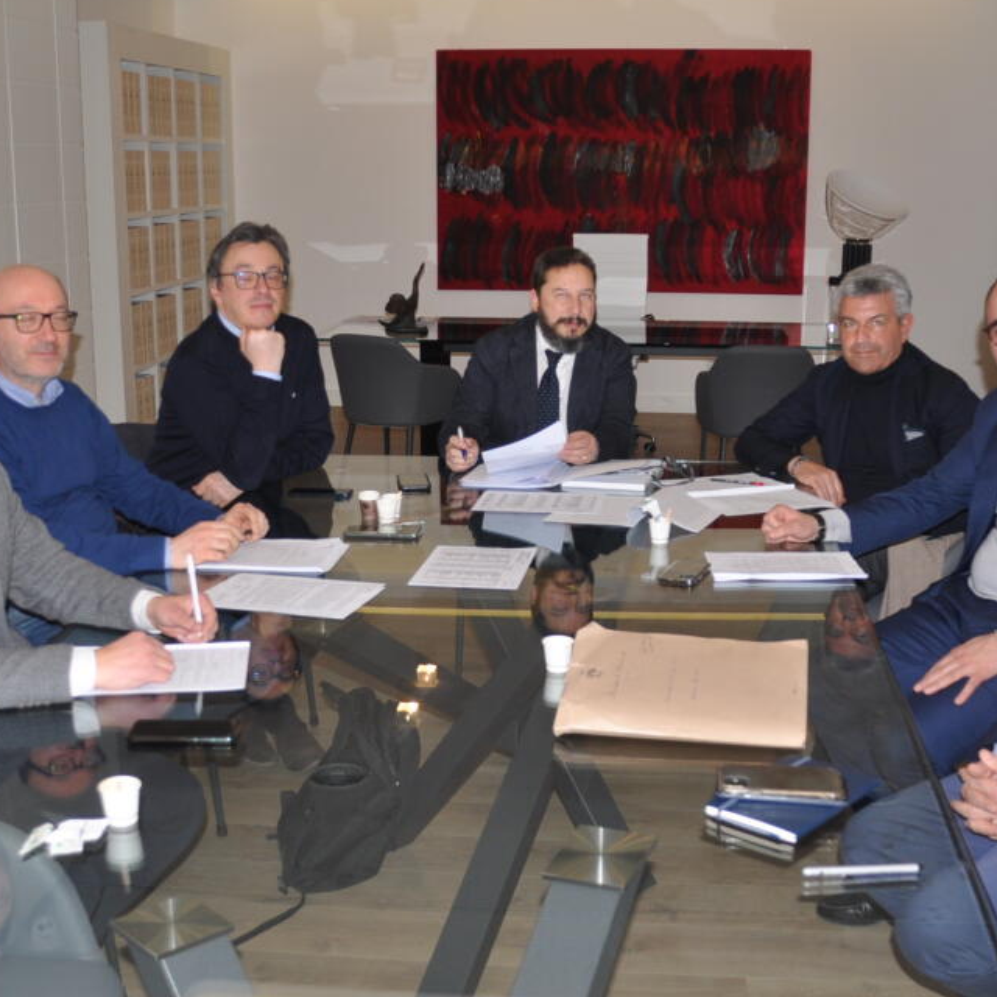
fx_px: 1401
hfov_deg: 39.2
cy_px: 535
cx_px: 514
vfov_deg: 39.1
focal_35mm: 43
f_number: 3.5
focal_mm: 18
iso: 400
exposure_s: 1/125
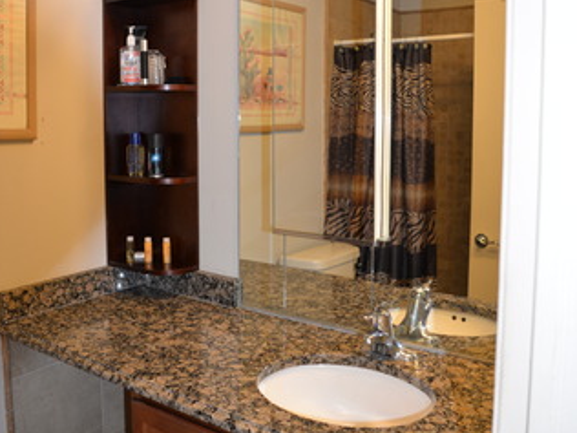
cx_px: 287
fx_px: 583
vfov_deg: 40.4
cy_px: 161
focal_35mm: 35
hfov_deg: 52.6
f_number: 2.8
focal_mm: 24
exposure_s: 1/60
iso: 400
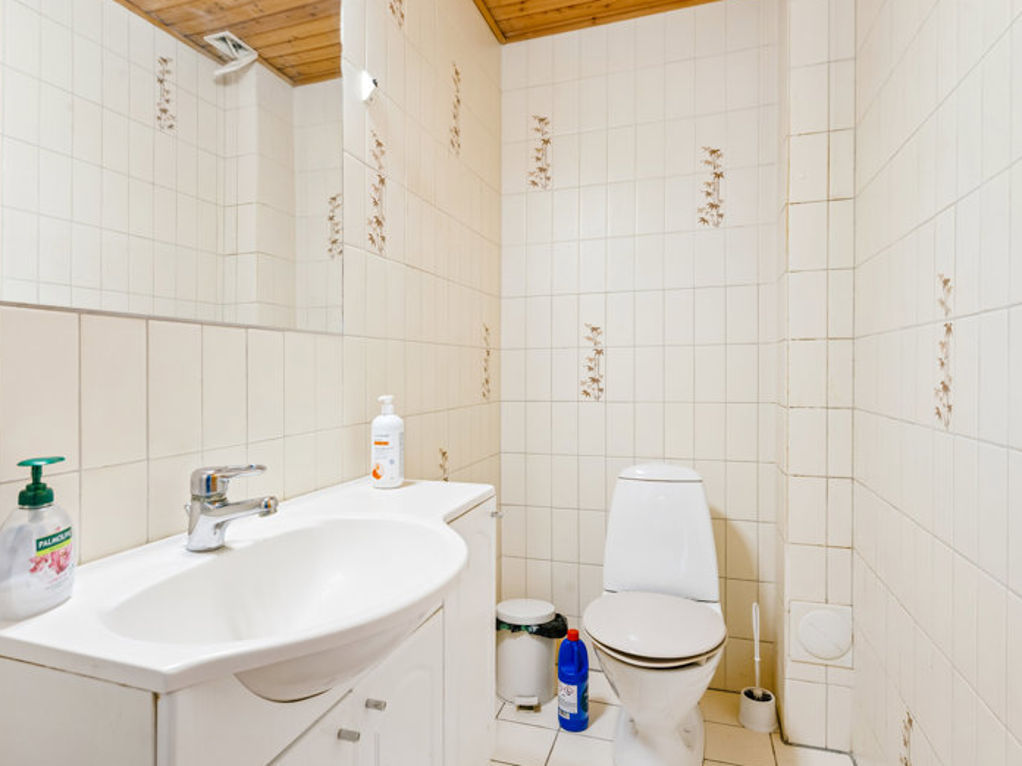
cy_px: 385
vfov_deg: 63.4
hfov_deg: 78.9
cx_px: 474
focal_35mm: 21
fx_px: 620
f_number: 9
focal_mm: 19
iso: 320
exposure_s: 1/2.5
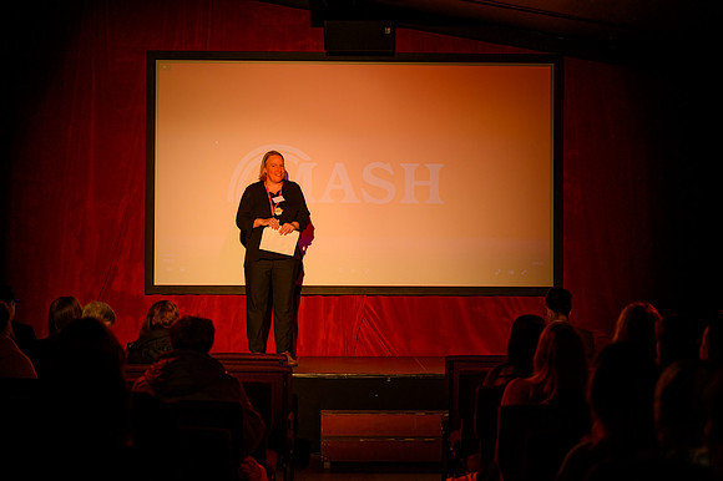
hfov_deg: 28.4
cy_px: 240
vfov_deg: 19.1
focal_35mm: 71
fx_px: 1427
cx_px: 362
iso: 1600
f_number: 2.8
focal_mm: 70
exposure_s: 1/200
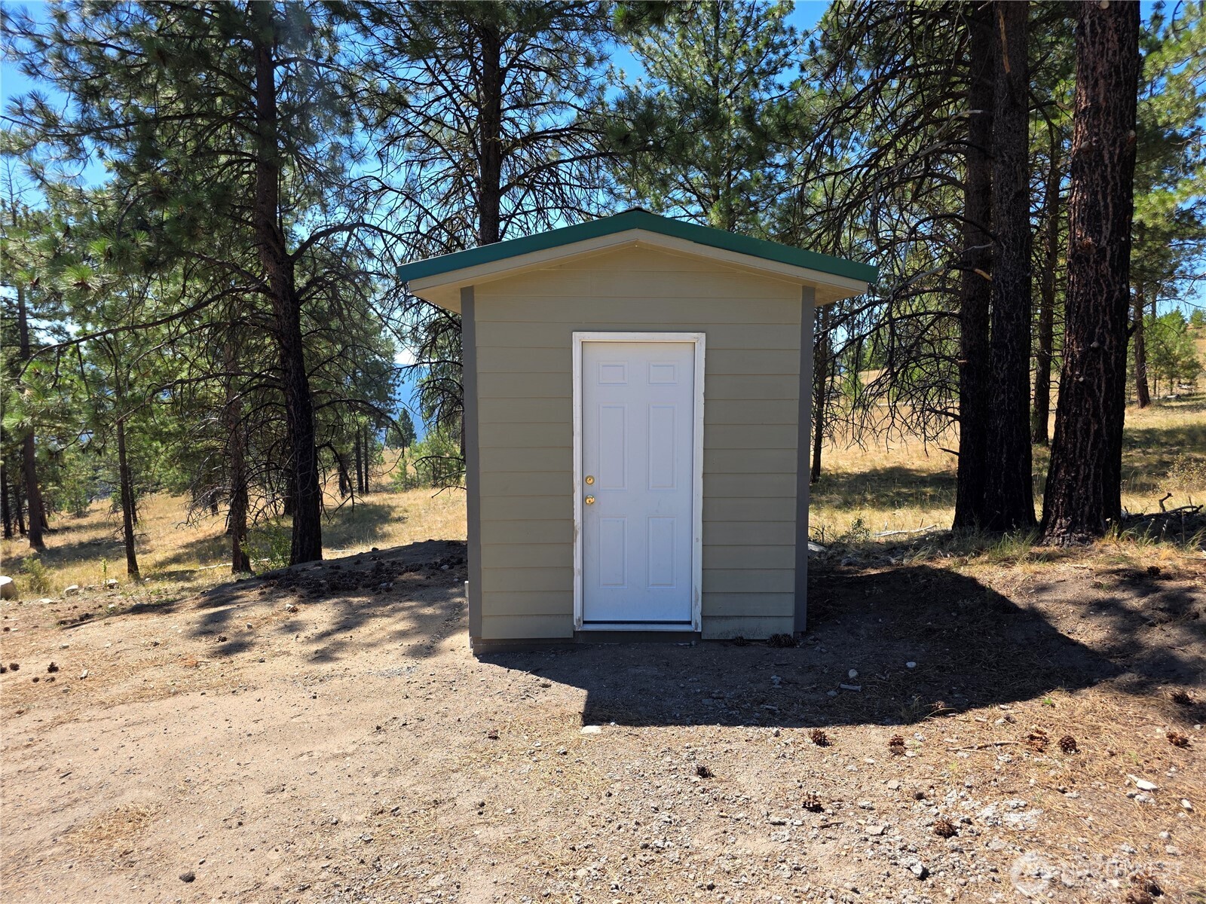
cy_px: 452
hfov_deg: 73.9
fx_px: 801
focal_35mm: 23
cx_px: 603
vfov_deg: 58.9
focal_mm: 6.3
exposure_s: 1/2071
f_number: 1.7
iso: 80
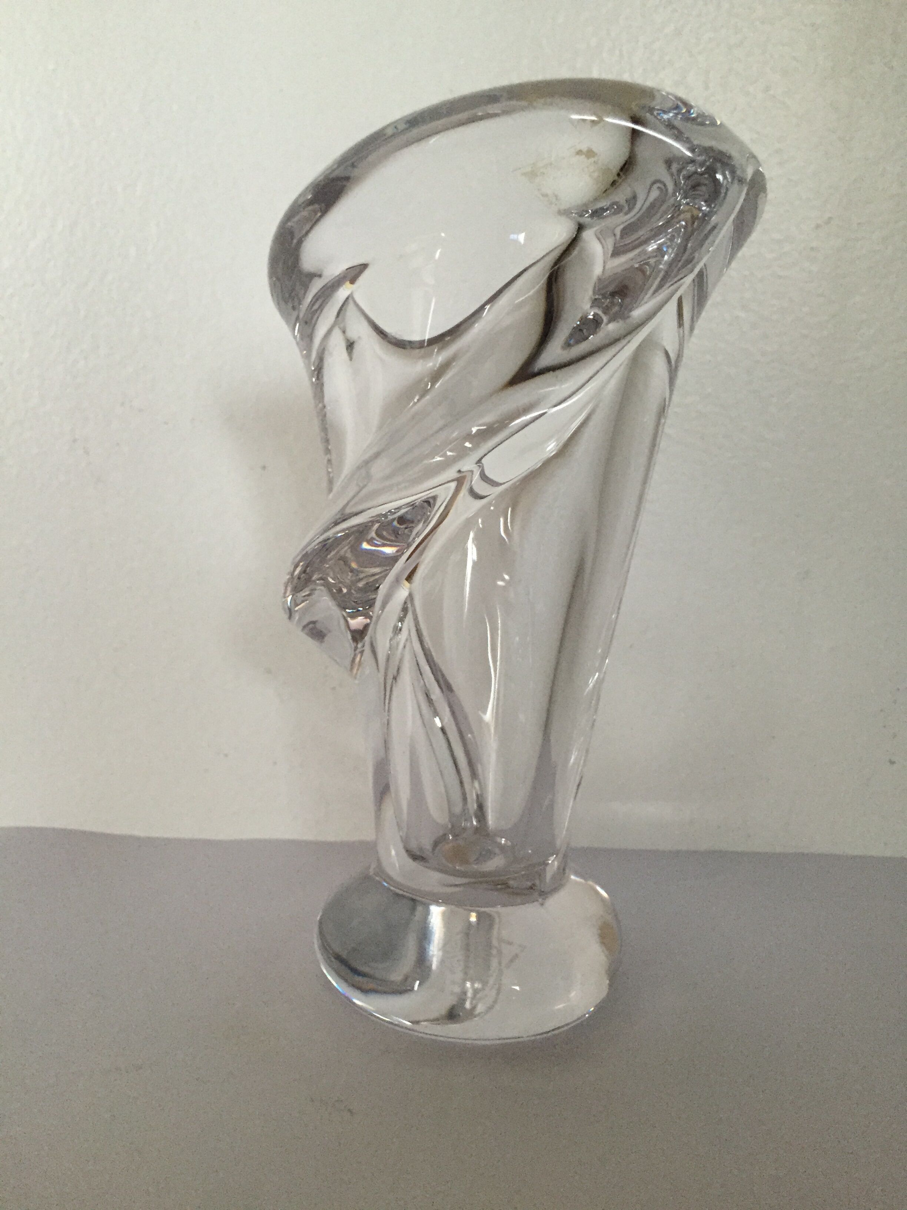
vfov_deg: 61.7
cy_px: 605
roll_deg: -2.0
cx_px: 454
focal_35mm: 29
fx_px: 1013
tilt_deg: -9.0
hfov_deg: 48.2
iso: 200
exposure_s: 1/30
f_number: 2.2
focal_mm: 4.15
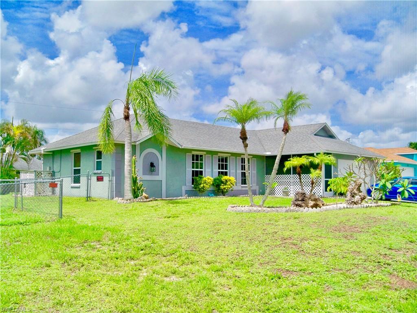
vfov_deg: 40.7
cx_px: 208
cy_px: 156
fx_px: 422
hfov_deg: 52.6
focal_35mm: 35
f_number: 6.2
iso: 100
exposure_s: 1/500
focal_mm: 6.2
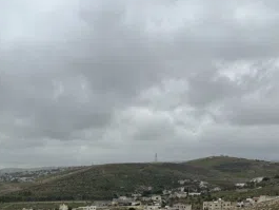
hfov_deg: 30.0
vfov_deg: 23.5
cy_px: 237
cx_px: -24
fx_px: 468
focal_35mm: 58
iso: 80
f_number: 1.78
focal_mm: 6.86
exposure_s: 1/5000
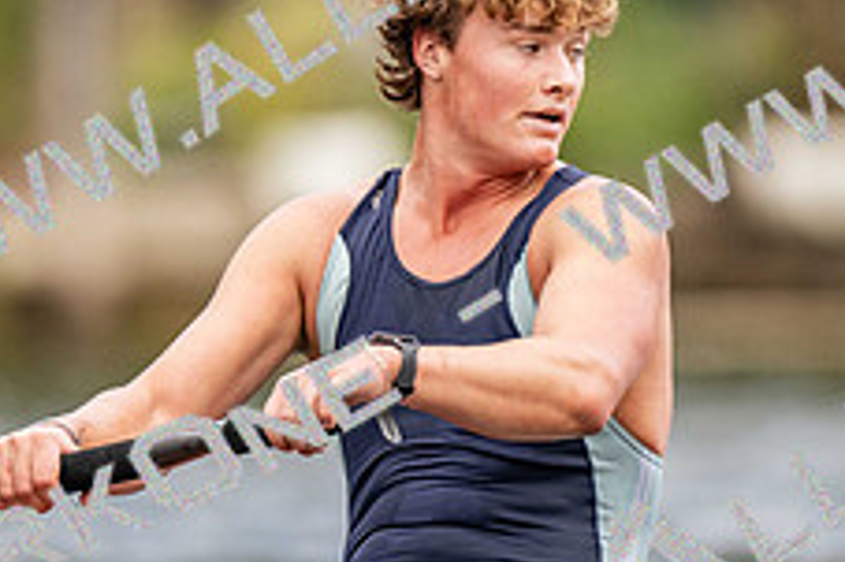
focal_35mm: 1535
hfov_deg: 1.3
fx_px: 36003
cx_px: 290
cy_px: 326
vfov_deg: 0.9
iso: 640
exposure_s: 1/2500
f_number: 4
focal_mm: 600
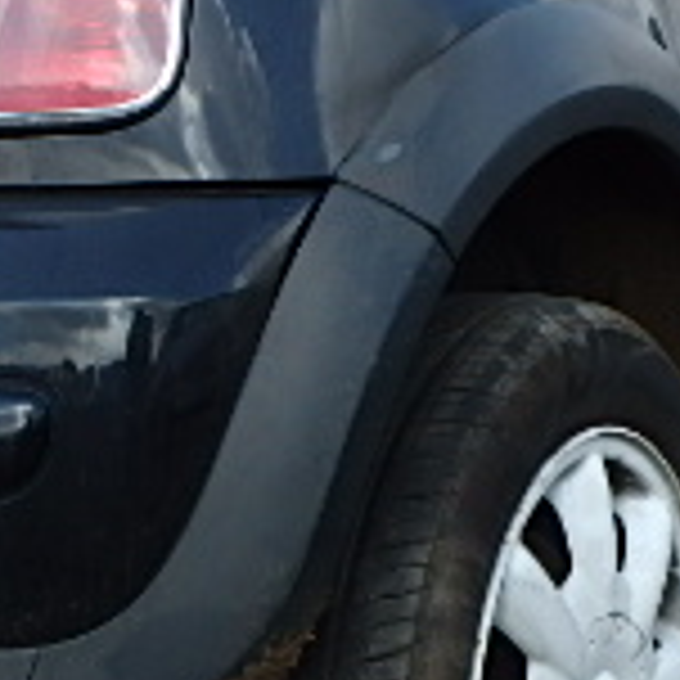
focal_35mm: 90
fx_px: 2000
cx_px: 176
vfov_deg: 19.1
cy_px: 126
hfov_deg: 19.2
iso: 125
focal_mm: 4.2
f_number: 3.9
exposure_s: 1/400
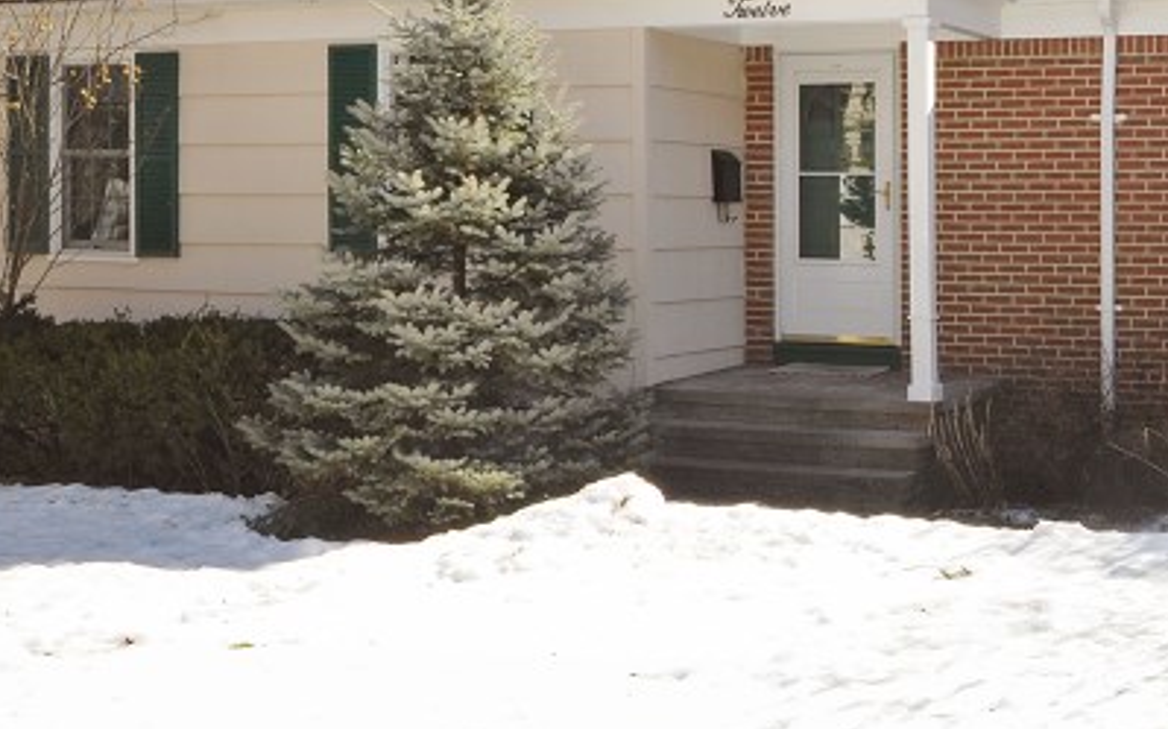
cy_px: 45
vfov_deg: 24.0
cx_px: 1001
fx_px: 1655
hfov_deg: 36.9
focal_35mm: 52
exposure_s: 1/125
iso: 200
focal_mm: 17
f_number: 11
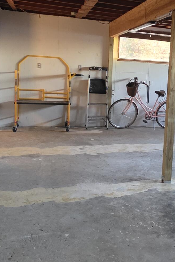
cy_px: 109
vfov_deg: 47.2
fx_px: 299
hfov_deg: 31.5
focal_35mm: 41
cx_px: 150
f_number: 1.9
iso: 640
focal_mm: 2.2
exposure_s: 1/60
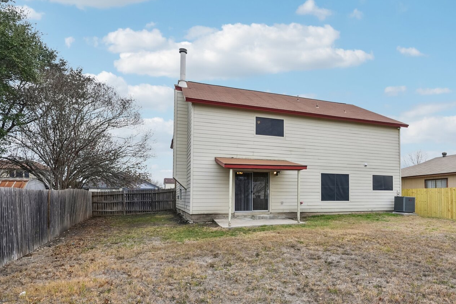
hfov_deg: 74.7
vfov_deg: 54.9
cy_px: 129
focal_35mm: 23
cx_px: 286
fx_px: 291
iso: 400
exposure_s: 1/400
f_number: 8
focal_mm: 18
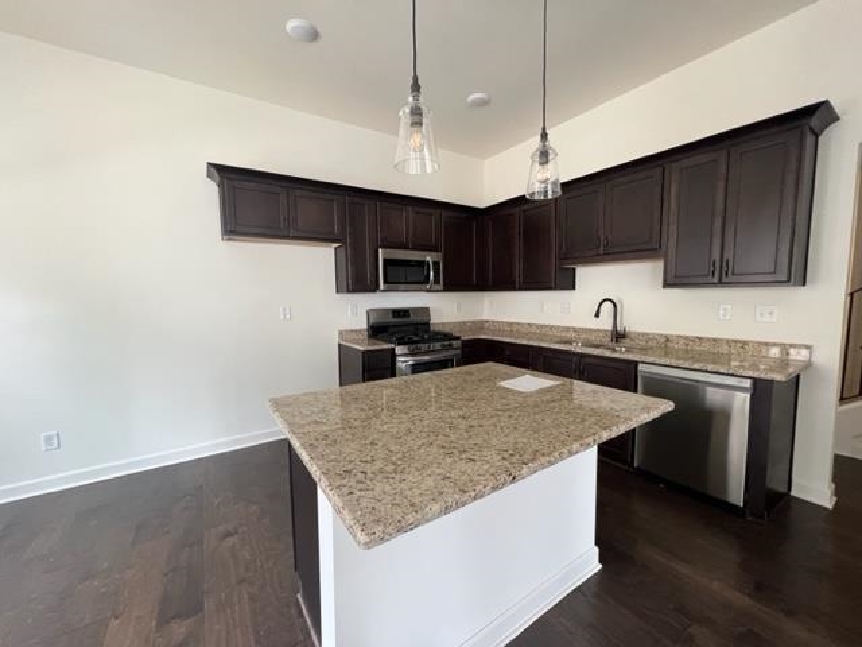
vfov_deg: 89.9
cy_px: 324
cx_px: 431
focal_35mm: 13
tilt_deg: -5.3
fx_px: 324
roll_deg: +1.0
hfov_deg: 106.2
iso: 250
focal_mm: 1.57
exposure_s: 1/70
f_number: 1.8
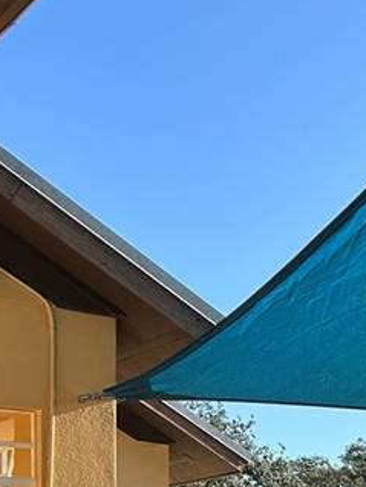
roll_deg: -0.3
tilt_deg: +1.1
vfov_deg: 18.9
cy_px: 590
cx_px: 632
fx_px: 1380
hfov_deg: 13.7
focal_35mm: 98
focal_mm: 5.7
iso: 50
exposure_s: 1/2404
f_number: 1.5
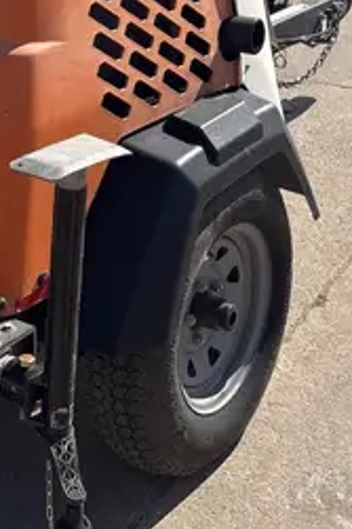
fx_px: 1160
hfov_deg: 17.2
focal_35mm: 79
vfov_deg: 23.5
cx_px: 160
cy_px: -106
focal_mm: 5.96
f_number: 1.6
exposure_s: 1/4630
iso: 50
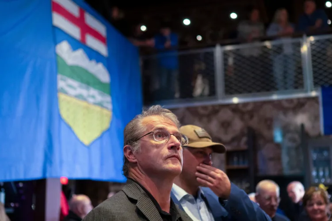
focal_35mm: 52
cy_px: 110
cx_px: 166
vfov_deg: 26.0
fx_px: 479
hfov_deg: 38.2
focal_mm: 35
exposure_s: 1/100
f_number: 1.8
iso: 2500
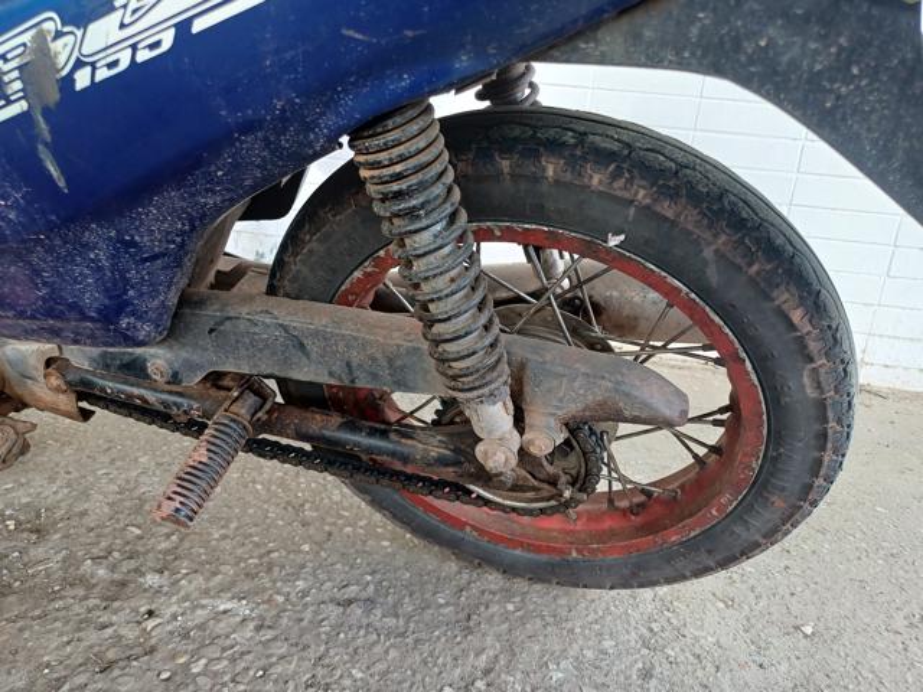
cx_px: 462
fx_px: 667
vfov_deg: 54.9
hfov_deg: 69.4
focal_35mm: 25
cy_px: 346
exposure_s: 1/50
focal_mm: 4.65
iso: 64
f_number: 1.8
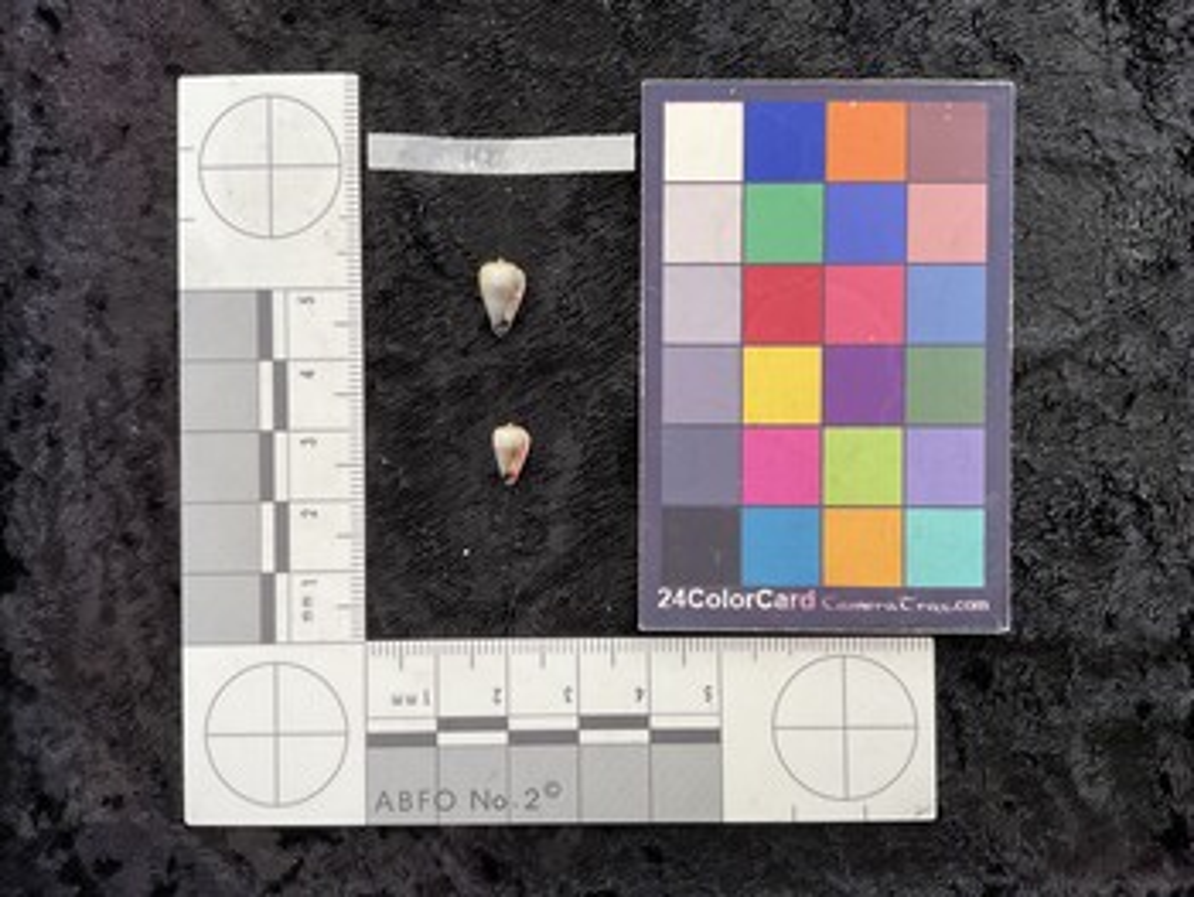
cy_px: 448
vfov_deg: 48.3
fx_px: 1001
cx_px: 597
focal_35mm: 29
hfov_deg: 61.6
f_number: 1.8
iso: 50
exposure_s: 1/60
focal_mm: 3
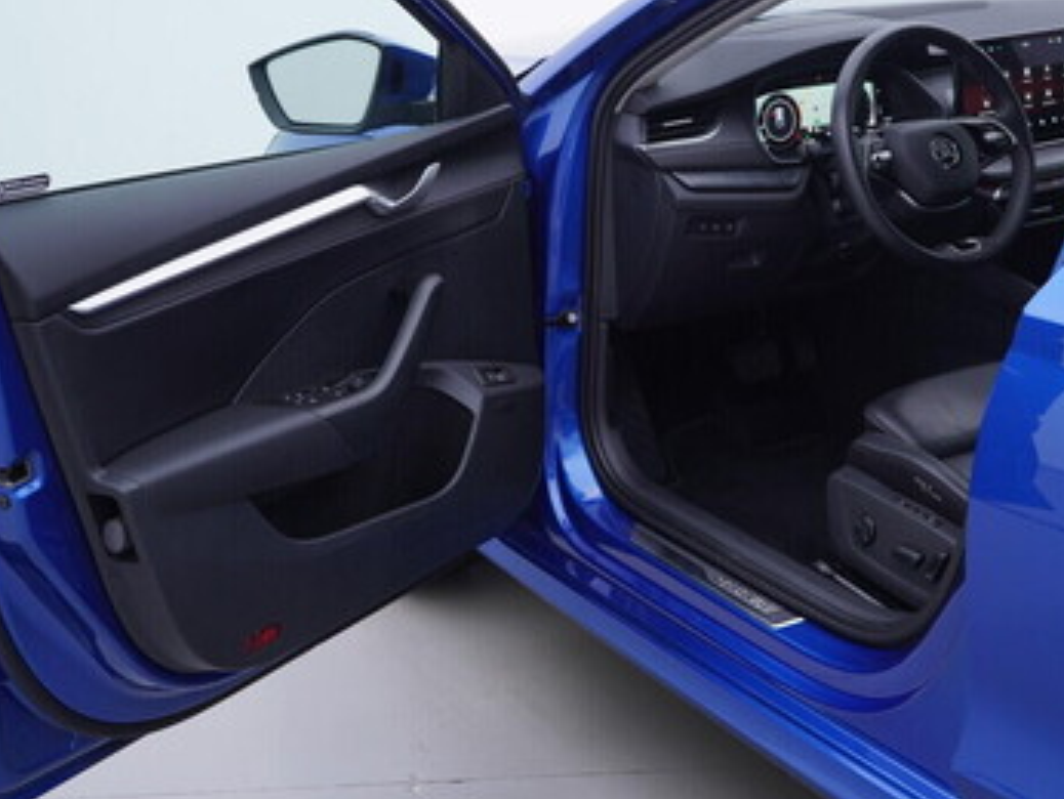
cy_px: 260
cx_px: 664
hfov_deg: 34.7
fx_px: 1692
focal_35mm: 55
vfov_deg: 26.4
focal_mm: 24
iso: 125
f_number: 3.2
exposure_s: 1/50
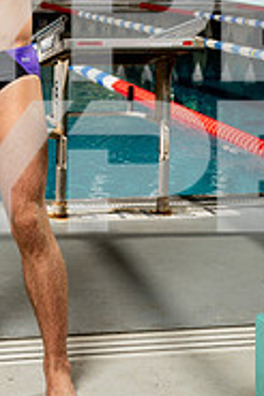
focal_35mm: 95
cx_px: 47
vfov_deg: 20.9
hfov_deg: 14.3
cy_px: 17
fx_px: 1047
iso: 640
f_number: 6.3
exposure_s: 1/250
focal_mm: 39
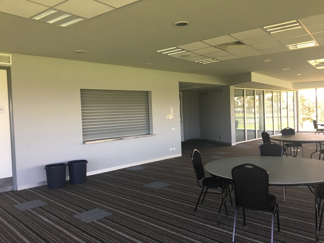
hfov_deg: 61.7
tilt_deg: +0.4
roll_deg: +2.1
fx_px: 271
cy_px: 122
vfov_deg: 48.2
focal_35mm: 29
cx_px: 162
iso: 25
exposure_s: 1/33
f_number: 2.2
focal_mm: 4.15
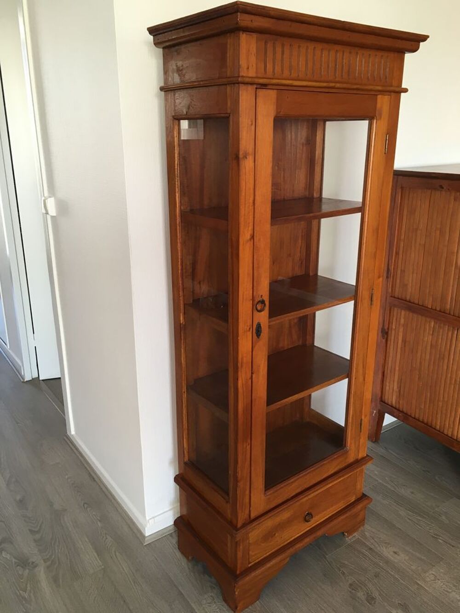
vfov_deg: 61.7
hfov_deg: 48.2
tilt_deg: -20.2
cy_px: 306
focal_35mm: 29
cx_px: 230
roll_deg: +0.4
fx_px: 514
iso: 80
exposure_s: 1/33
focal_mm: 4.15
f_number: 2.2
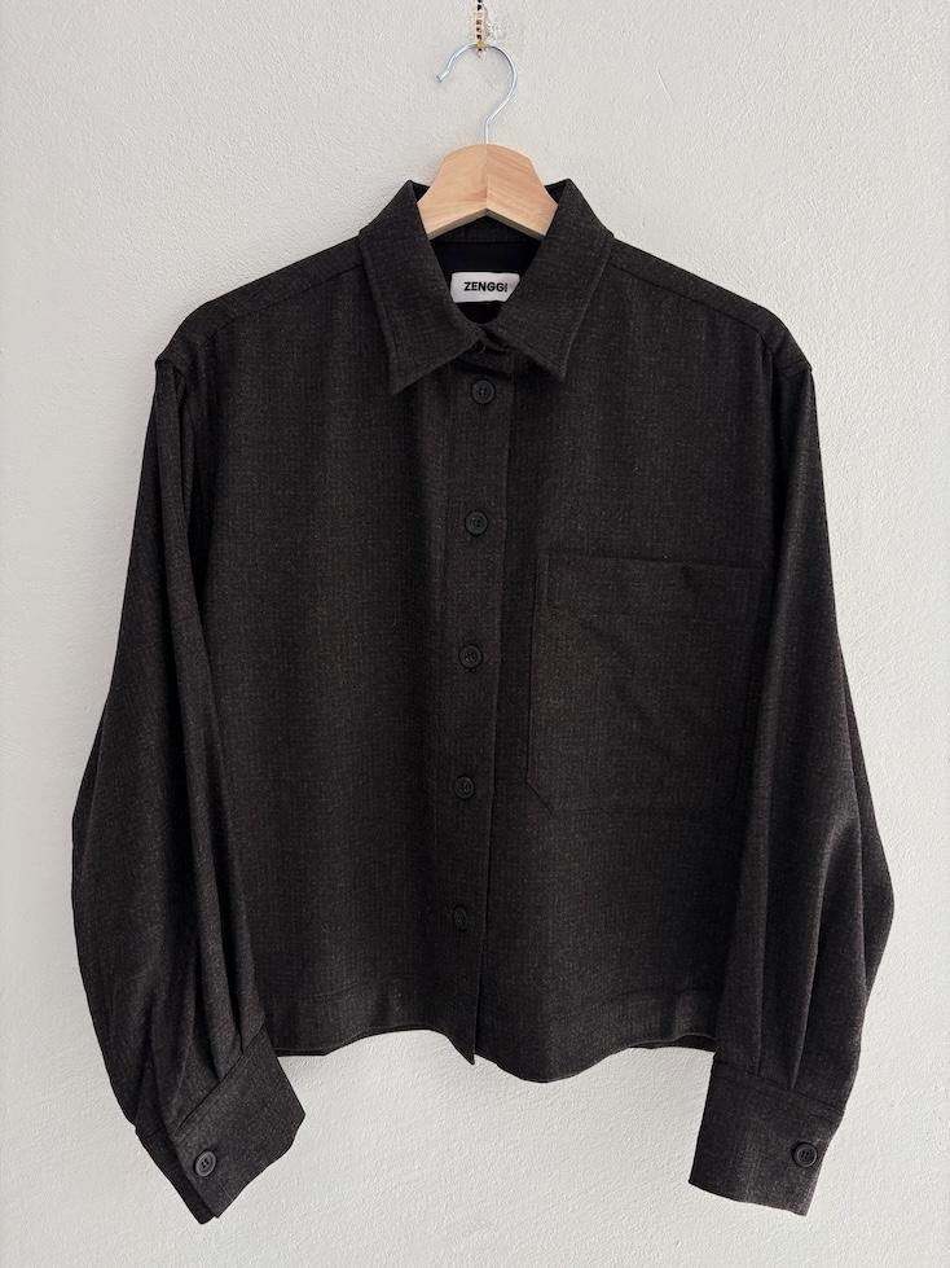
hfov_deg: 53.1
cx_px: 475
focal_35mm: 26
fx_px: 952
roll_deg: +0.8
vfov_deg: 67.3
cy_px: 634
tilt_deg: -4.5
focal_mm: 5.96
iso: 50
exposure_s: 1/433
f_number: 1.6
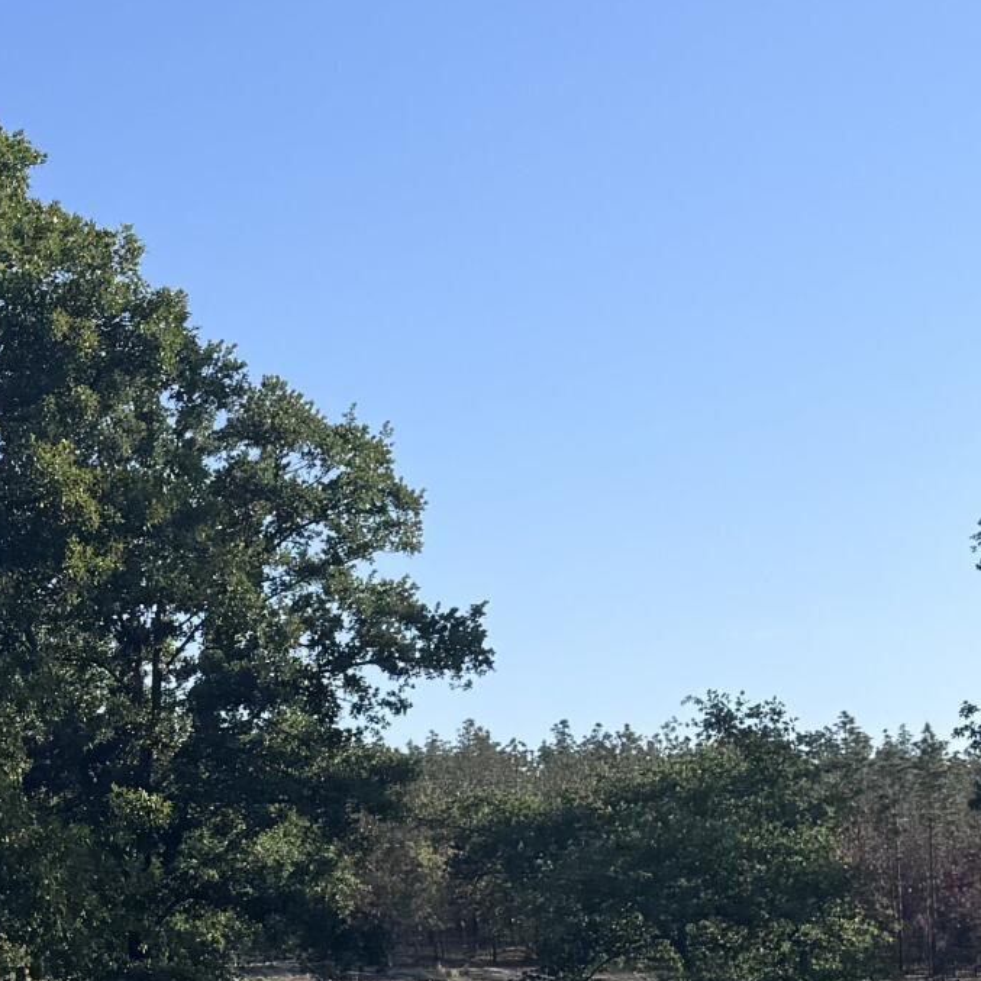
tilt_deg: -1.5
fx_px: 3014
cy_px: 949
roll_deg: +2.0
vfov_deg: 18.1
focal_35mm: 94
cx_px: -671
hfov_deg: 16.2
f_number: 1.78
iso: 80
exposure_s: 1/3247
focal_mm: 6.76
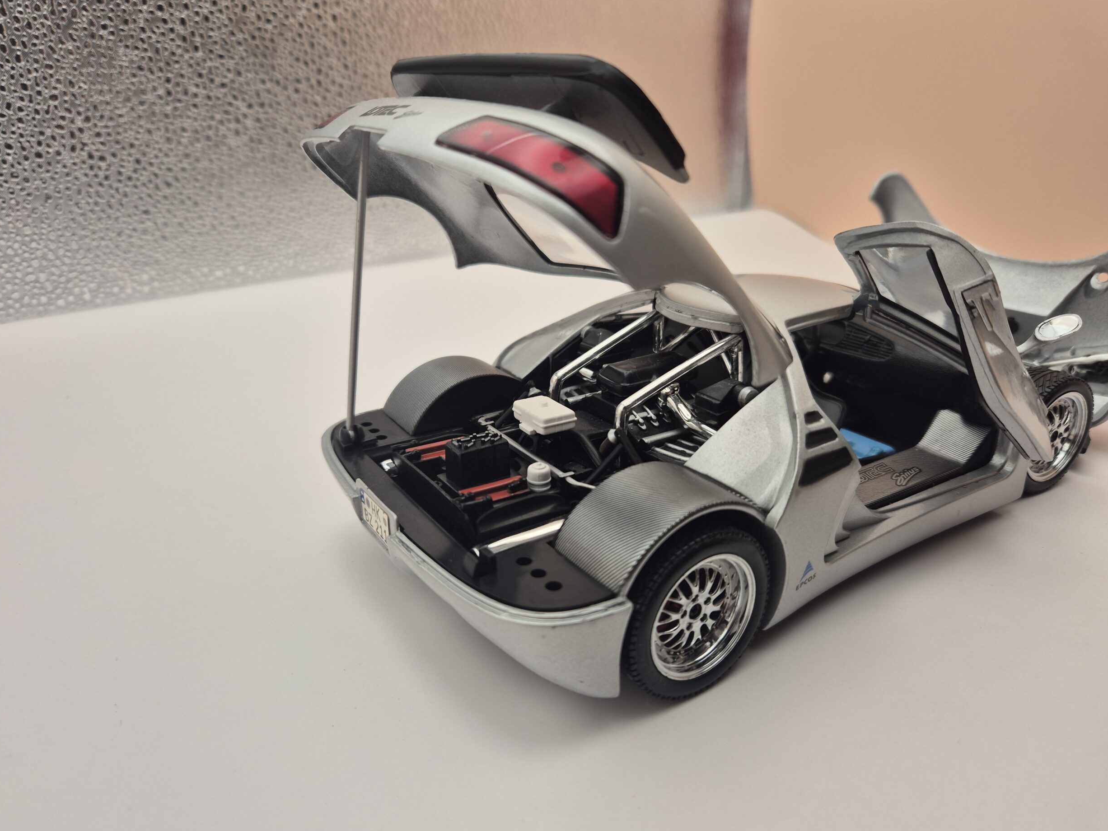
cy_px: 431
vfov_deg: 56.8
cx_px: 543
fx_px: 768
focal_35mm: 24
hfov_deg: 71.6
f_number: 1.8
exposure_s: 1/152
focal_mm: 5.4
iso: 25
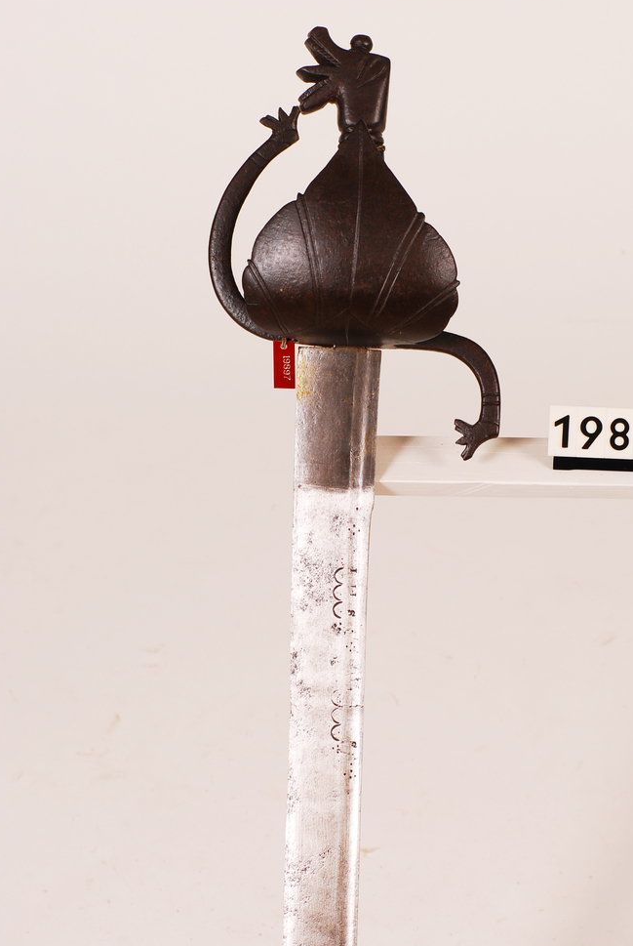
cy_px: 555
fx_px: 3418
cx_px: 382
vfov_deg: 15.7
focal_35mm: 130
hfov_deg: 10.6
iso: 100
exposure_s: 1/60
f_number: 10
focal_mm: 70
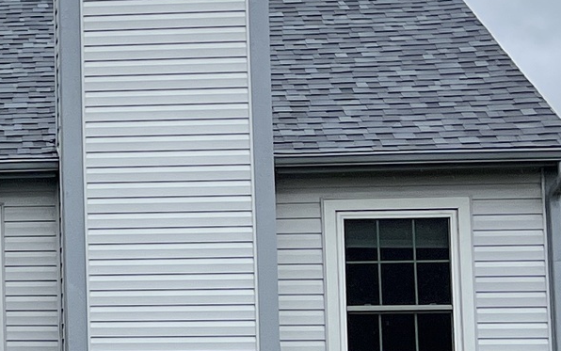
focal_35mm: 142
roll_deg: +0.2
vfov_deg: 9.2
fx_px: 2172
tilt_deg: +6.4
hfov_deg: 13.3
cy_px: 191
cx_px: -434
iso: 50
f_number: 1.6
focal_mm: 5.1
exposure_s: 1/1106
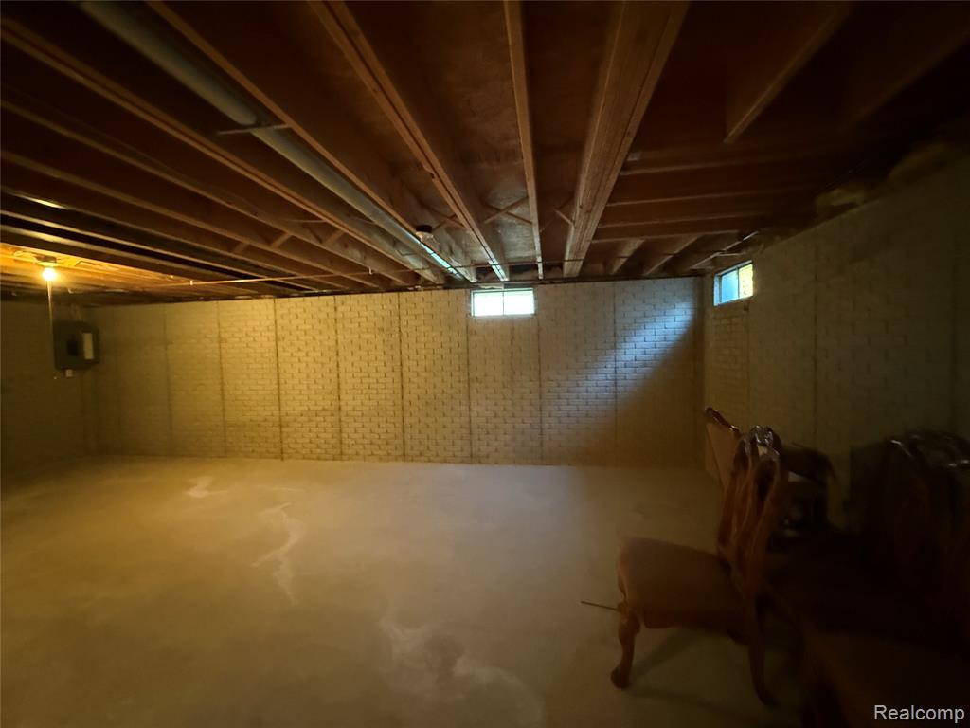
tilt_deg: -0.6
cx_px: 485
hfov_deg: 102.1
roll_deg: +0.7
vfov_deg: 85.7
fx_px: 392
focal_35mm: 14
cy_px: 364
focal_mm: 2.22
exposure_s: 1/30
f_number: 2.2
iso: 1250
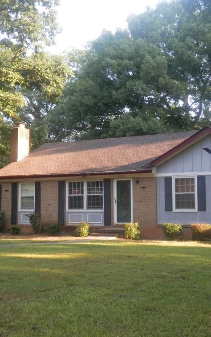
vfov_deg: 38.2
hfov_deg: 24.2
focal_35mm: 53
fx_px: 487
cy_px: 167
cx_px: 158
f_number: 3.6
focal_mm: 6.6
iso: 100
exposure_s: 1/60
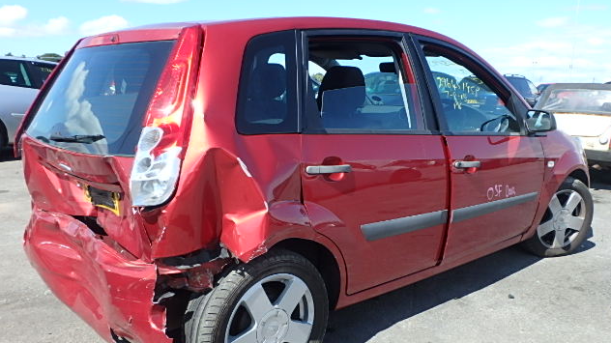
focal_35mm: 32
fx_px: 518
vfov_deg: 36.5
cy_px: 204
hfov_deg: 61.0
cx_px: 308
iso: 125
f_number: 4.6
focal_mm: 5.2
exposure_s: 1/400
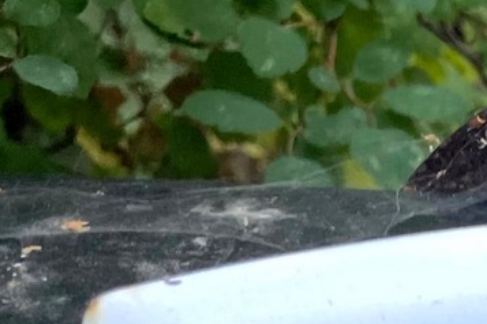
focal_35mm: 109
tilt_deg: -40.2
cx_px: 859
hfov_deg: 16.1
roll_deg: -2.3
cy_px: 683
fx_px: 1474
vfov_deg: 11.2
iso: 64
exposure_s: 1/121
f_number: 1.6
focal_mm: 4.2
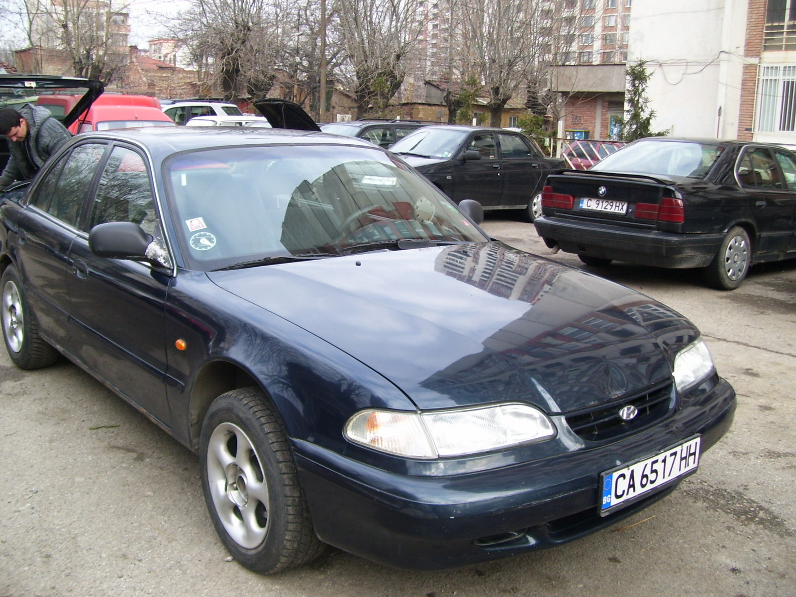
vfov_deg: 39.7
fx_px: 828
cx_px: 398
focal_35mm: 36
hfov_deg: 51.4
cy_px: 298
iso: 80
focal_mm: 6
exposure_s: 1/250
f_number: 2.7
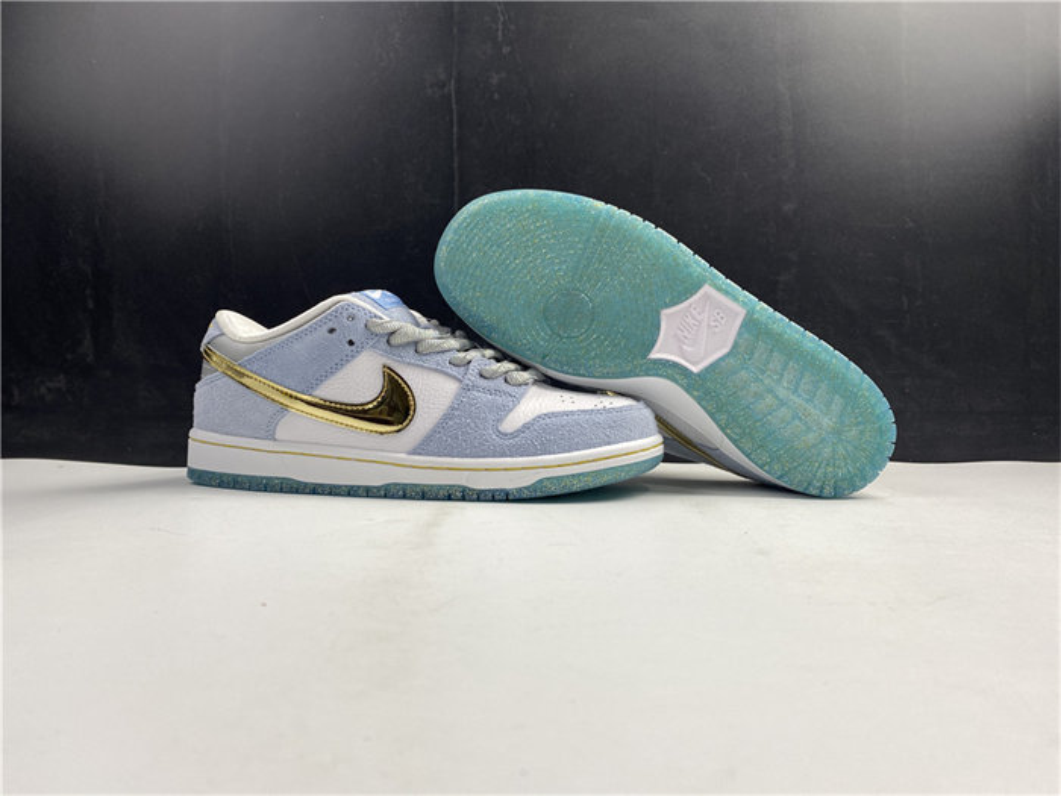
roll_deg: +0.8
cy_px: 398
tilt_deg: +2.5
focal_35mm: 26
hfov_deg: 67.3
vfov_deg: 53.1
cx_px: 530
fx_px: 797
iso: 50
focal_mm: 4.25
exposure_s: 1/100
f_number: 1.8
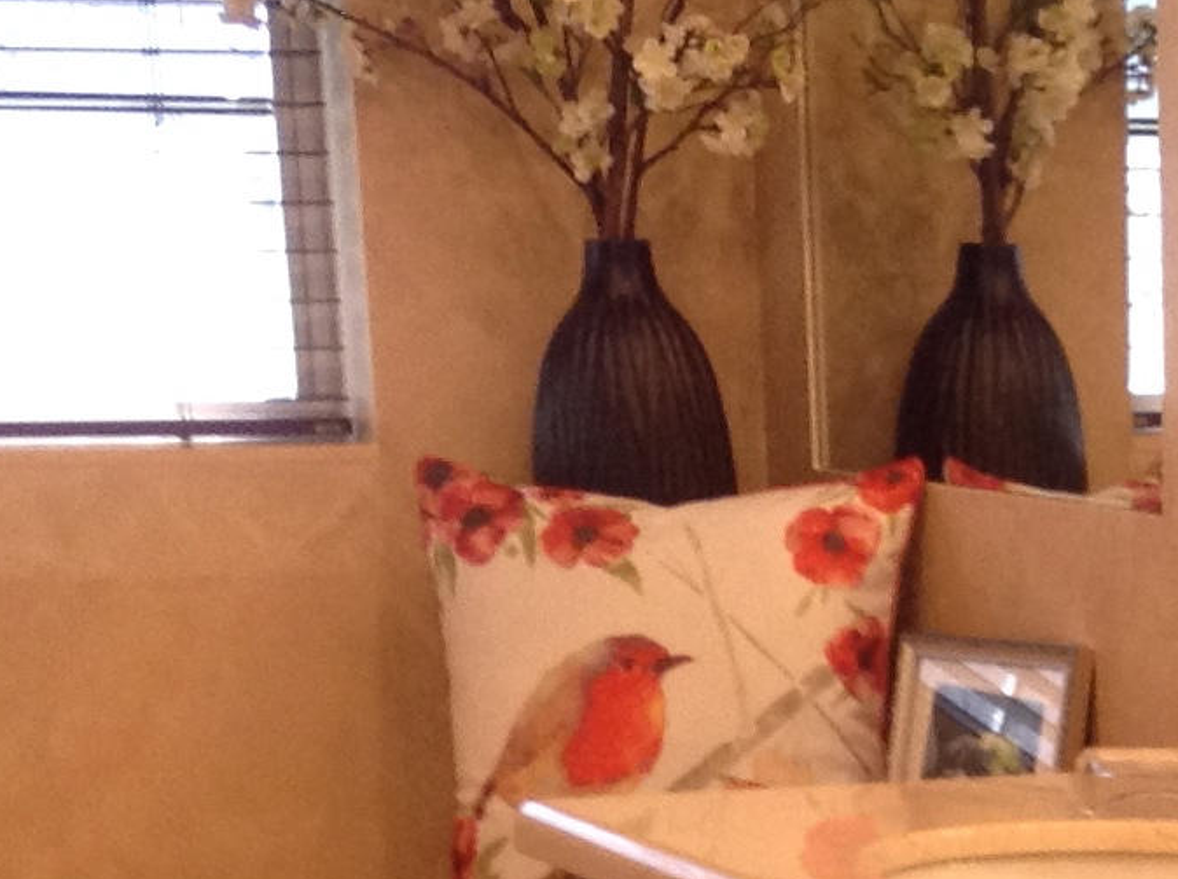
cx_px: 1375
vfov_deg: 11.1
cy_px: 1435
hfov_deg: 15.1
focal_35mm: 127
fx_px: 4314
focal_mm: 3.3
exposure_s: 1/24
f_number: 2.4
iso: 80
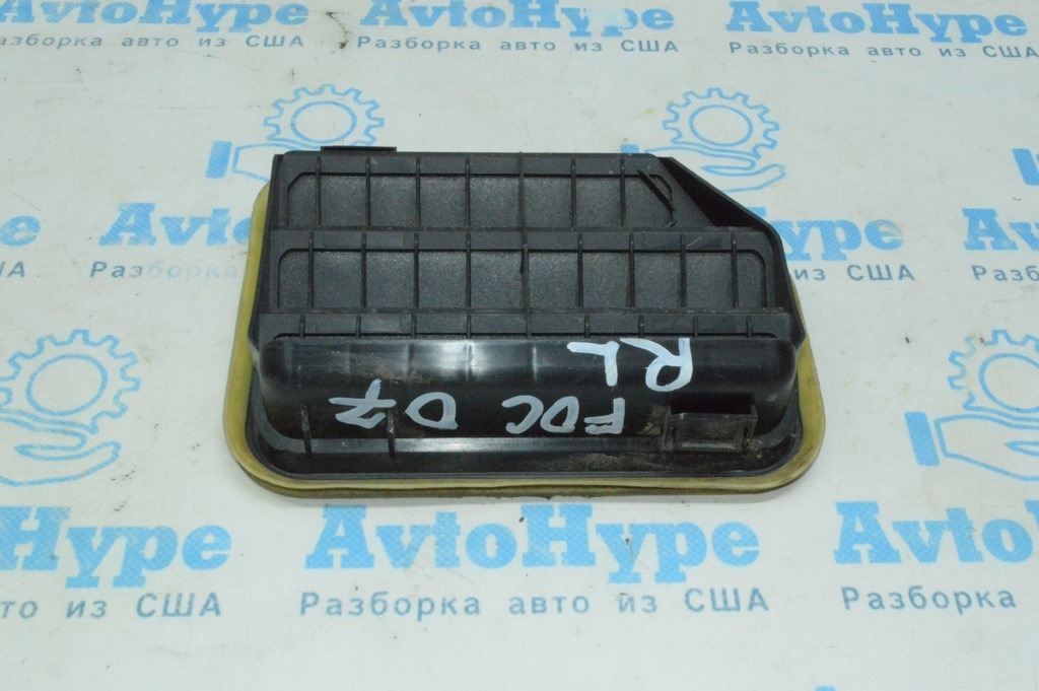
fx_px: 1298
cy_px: 346
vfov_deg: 29.8
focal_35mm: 45
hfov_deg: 43.6
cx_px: 520
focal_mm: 30
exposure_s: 1/50
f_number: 29
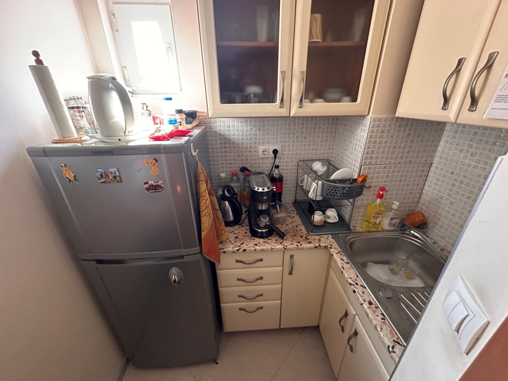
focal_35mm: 14
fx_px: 205
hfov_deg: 102.1
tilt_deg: -22.3
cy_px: 190
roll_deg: +0.9
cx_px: 254
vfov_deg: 85.7
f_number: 2.2
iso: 500
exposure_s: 1/50
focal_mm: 2.22
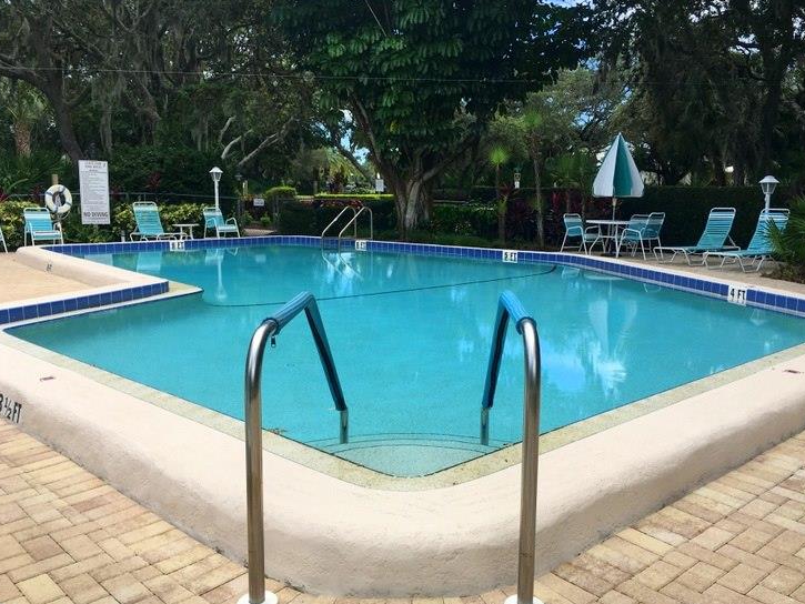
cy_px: 314
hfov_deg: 56.8
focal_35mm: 32
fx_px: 744
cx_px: 426
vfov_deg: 44.2
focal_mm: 4.15
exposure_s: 1/874
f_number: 2.2
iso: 25
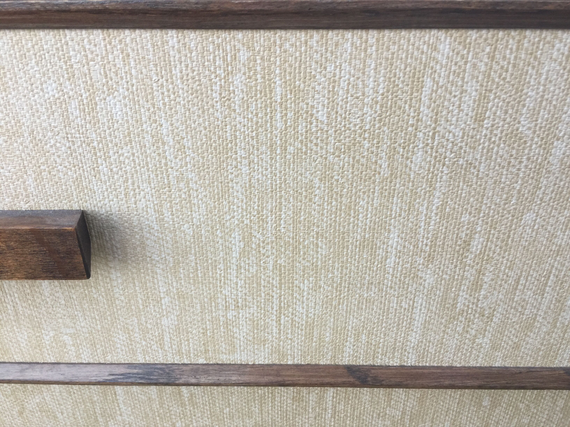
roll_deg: -0.9
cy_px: 214
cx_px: 285
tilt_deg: -31.0
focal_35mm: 29
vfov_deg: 48.2
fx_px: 478
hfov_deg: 61.7
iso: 32
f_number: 2.2
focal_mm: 4.15
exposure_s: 1/33
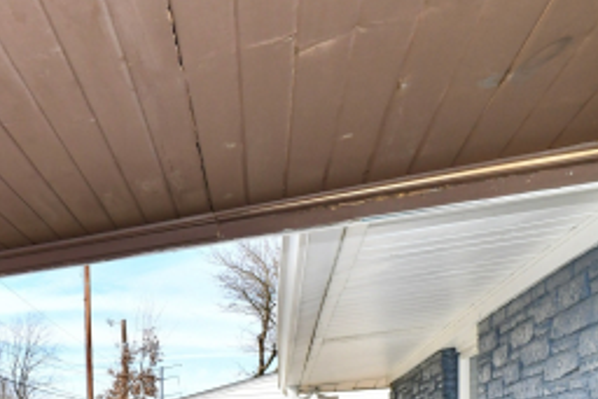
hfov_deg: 30.0
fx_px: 681
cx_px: -276
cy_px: 490
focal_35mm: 41
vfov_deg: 28.1
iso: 640
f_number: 13
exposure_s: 1/250
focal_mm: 14
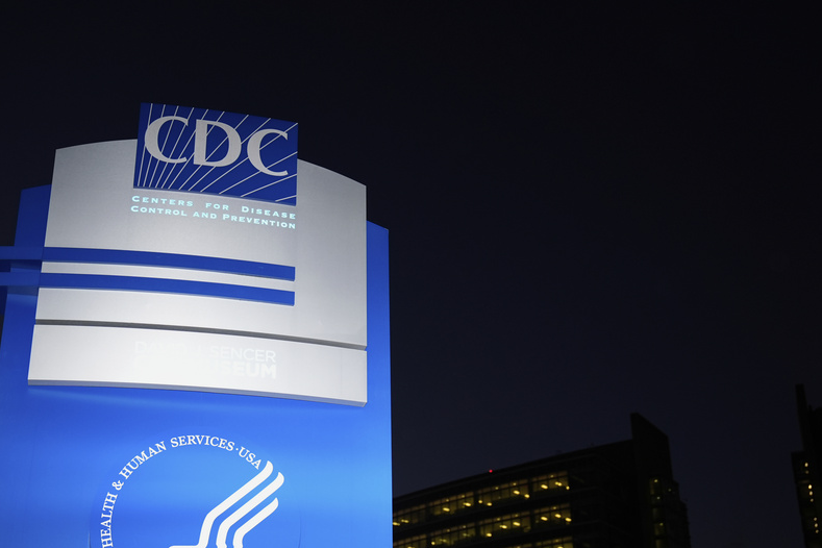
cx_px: 441
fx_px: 1096
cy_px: 322
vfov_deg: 28.0
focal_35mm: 48
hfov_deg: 41.1
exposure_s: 1/200
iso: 800
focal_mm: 37
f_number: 2.8
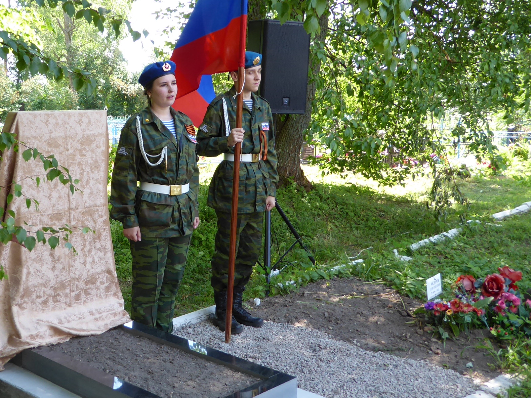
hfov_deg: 39.8
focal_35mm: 47
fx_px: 721
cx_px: 162
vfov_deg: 30.9
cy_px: 186
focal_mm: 5
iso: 80
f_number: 3.5
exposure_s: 1/80
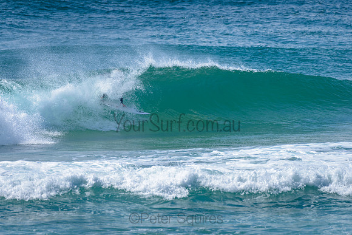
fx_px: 5992
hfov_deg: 3.4
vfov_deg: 2.2
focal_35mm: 613
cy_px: 91
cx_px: 136
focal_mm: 500
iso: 110
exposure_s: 1/2000
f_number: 5.6
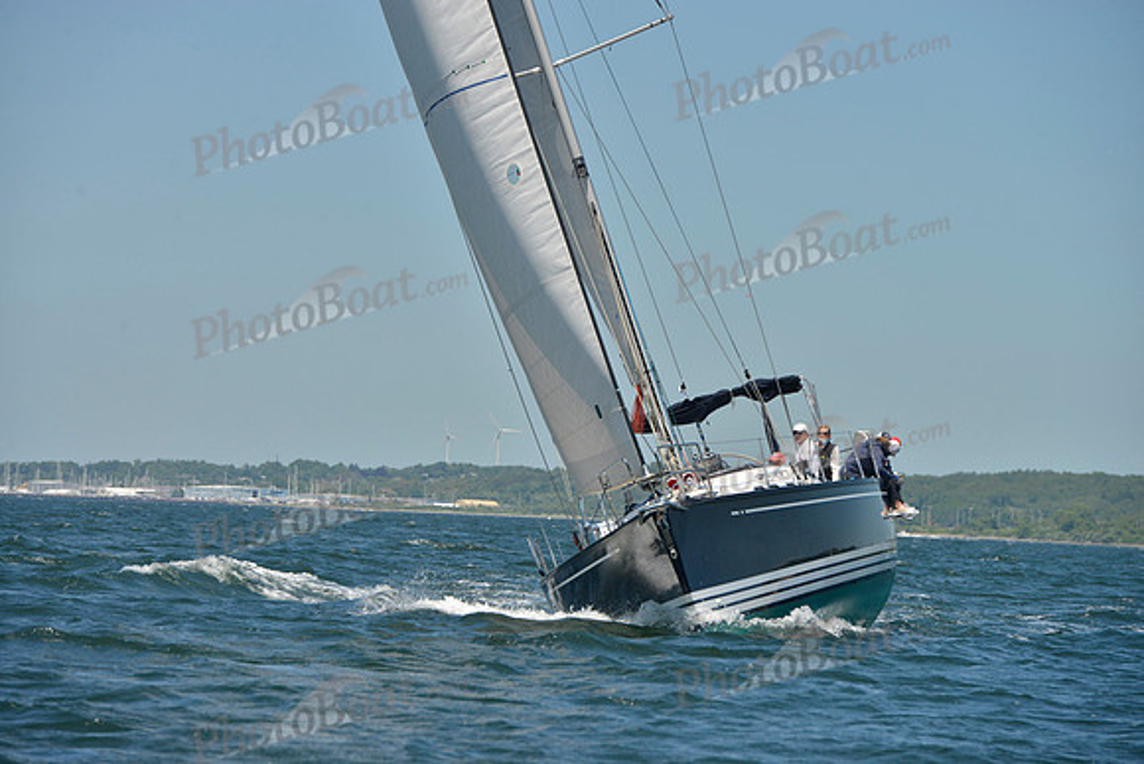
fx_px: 6357
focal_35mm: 200
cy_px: 382
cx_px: 572
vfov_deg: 6.9
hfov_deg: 10.3
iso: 280
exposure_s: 1/1250
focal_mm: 200
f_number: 9
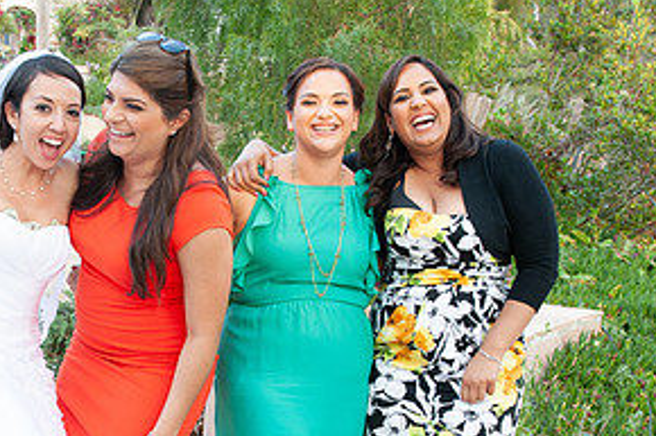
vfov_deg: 21.6
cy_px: 348
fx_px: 1129
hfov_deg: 32.1
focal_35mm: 62
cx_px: 217
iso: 640
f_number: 5.6
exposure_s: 1/100
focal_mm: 31
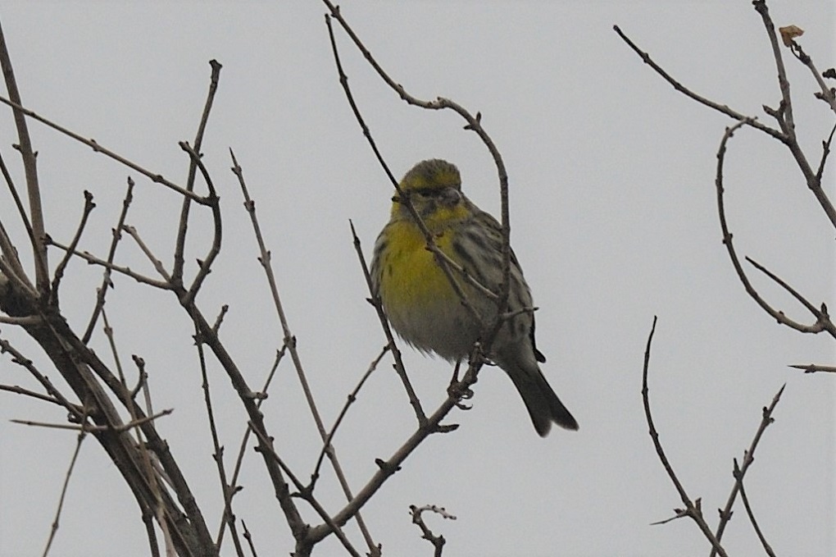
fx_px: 14622
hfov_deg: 3.3
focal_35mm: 630
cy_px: 278
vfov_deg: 2.2
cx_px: 418
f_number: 7.1
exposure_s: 1/1250
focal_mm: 420
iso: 280
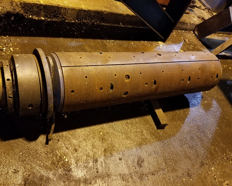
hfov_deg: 62.2
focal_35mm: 28
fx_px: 192
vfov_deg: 51.5
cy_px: 95
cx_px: 113
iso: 250
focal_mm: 4.25
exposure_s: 1/10
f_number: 1.7
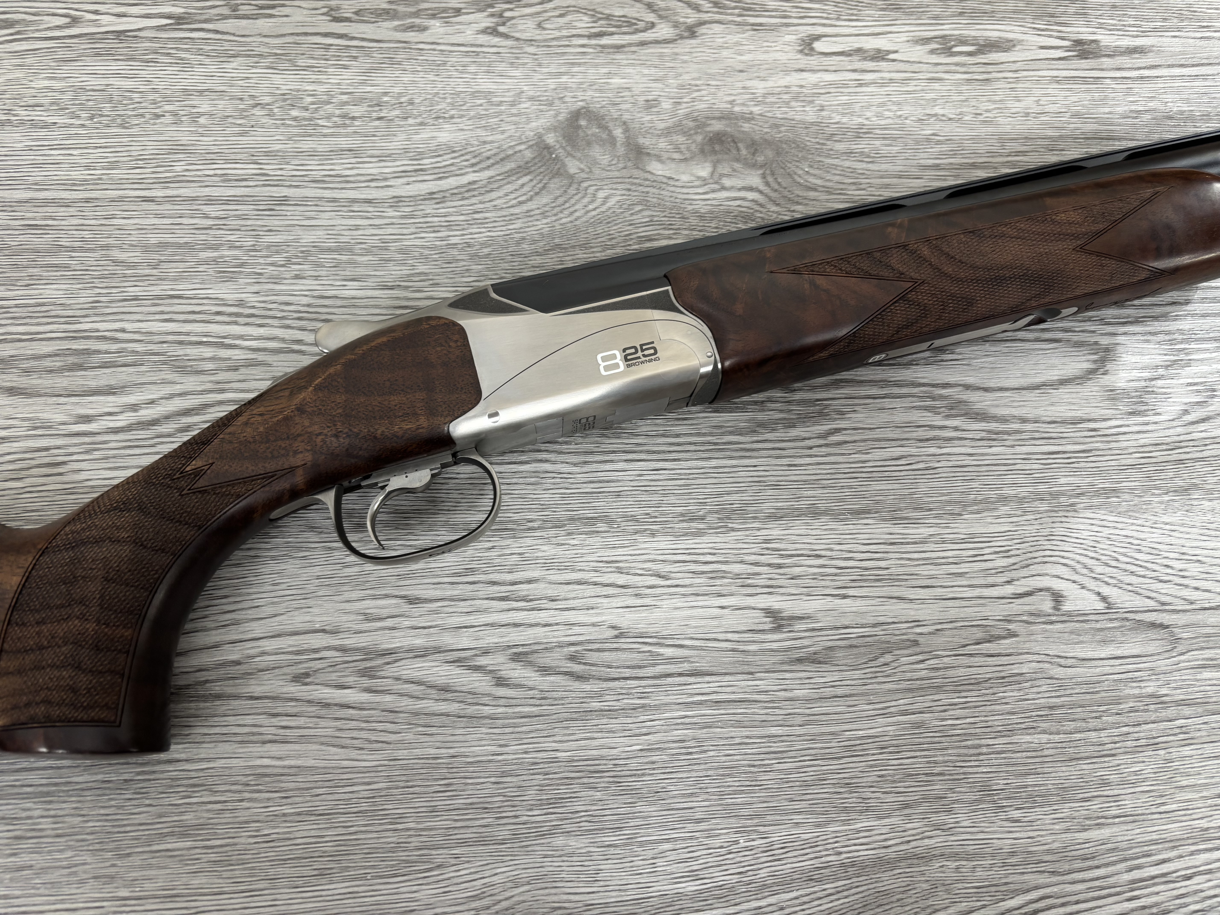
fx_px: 916
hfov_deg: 67.3
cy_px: 458
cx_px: 610
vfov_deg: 53.1
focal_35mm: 26
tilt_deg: -72.4
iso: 100
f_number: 1.6
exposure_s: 1/50
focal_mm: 5.96
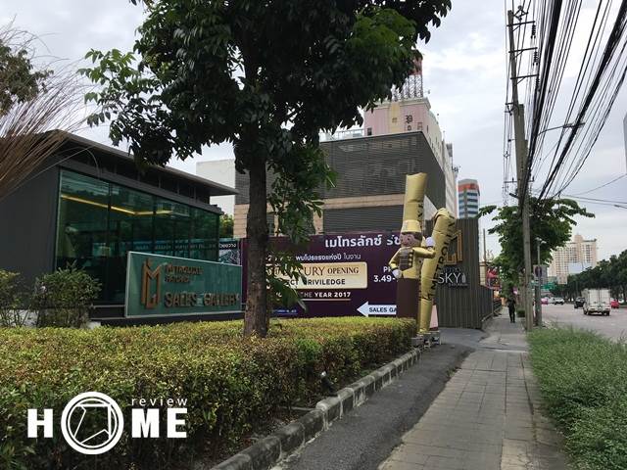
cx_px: 314
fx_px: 525
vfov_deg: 48.2
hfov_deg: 61.7
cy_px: 235
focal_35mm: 29
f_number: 2.2
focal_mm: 4.15
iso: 25
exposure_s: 1/1054
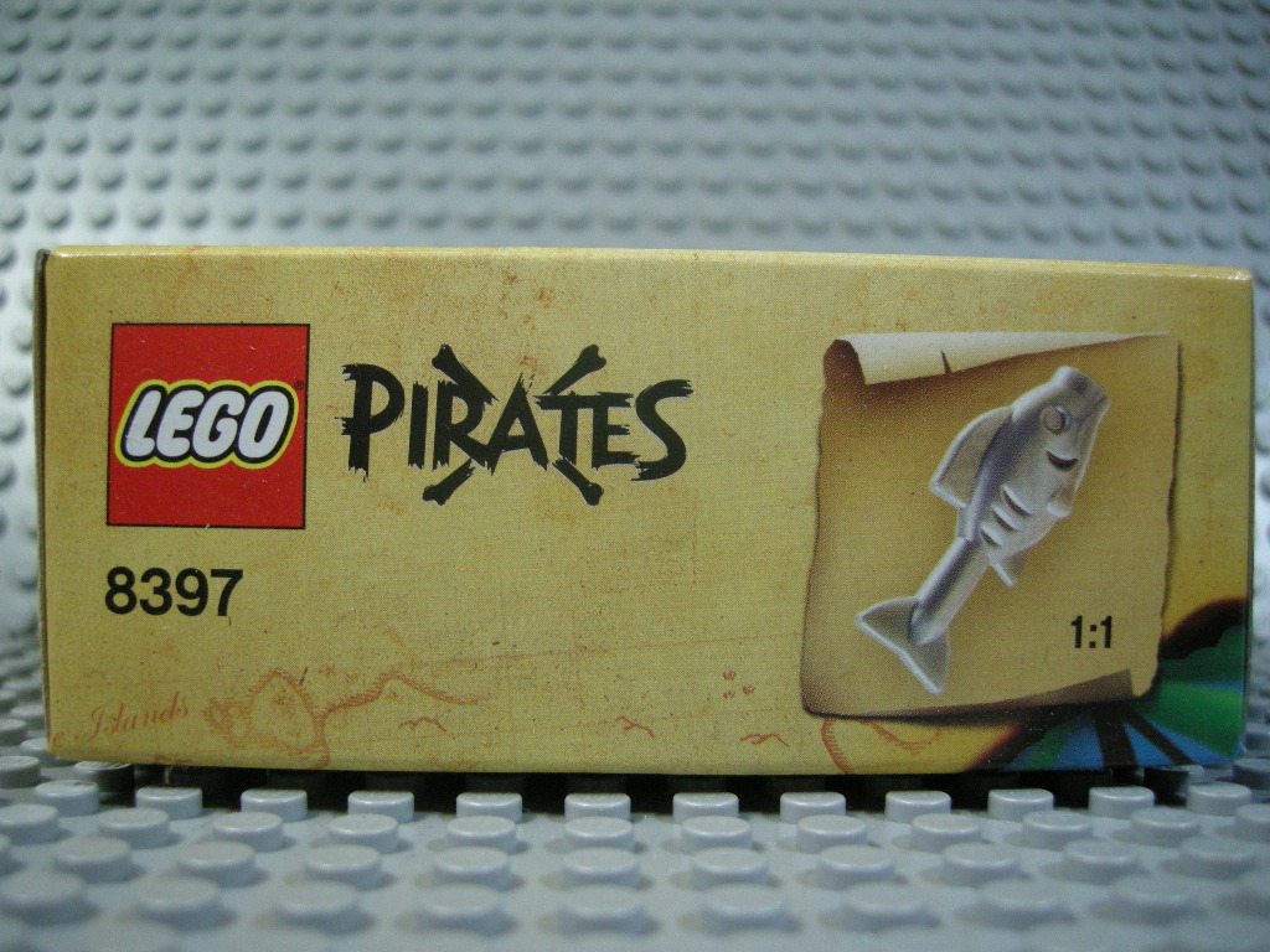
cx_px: 635
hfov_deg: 51.4
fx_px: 1321
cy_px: 476
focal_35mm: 36
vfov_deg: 39.7
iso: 295
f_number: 2.7
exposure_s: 1/60.8
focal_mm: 7.5
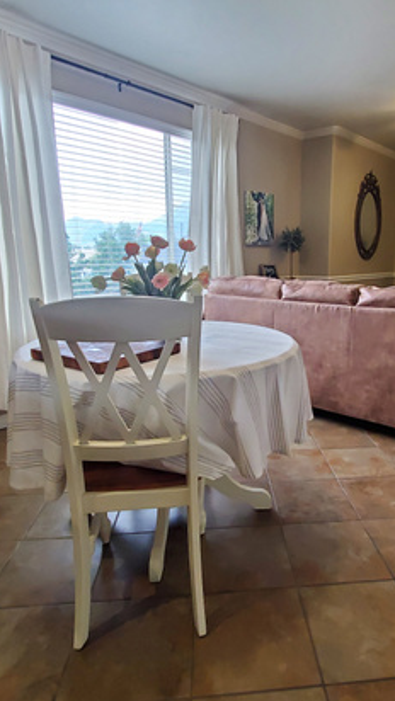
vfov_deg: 81.2
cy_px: 350
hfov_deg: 50.7
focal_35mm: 22
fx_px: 409
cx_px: 260
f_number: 2.2
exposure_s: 1/59
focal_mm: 1.8
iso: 250
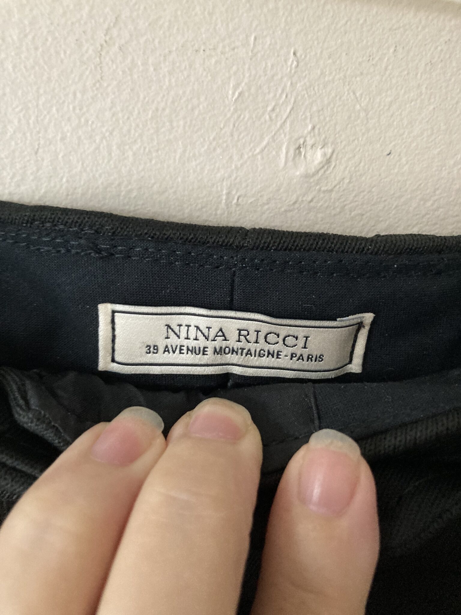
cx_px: 230
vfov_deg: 63.4
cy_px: 308
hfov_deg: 49.7
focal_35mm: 28
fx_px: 497
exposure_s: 1/40
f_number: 1.8
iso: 400
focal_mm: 3.99
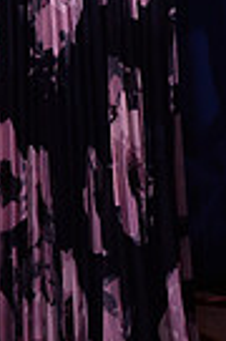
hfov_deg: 1.6
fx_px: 8064
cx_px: 69
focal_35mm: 852
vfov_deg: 2.4
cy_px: -371
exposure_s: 1/250
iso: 1250
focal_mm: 200
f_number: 3.5
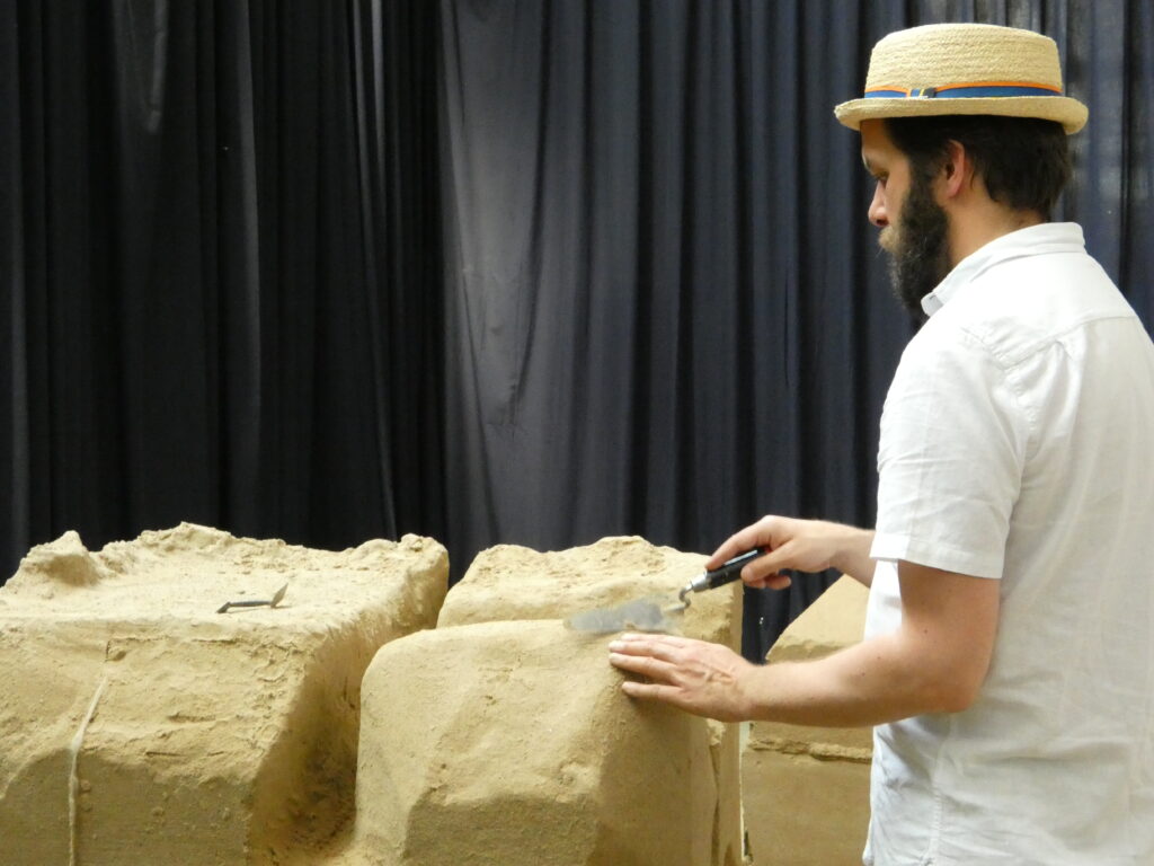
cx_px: 577
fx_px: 2034
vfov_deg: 24.0
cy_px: 433
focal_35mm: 61
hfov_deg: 31.7
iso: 1600
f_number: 5
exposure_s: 1/30
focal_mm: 10.8
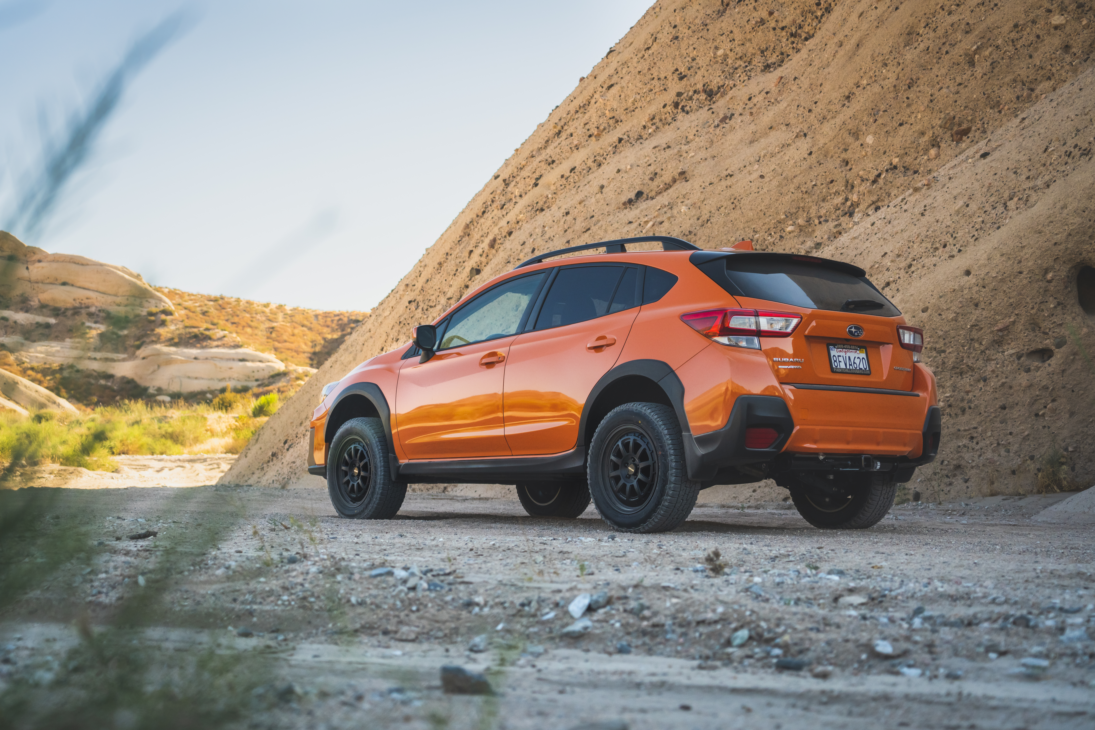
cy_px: 365
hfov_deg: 38.2
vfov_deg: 26.0
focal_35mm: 52
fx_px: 1582
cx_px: 548
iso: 800
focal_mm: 52
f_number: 4
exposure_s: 1/1250
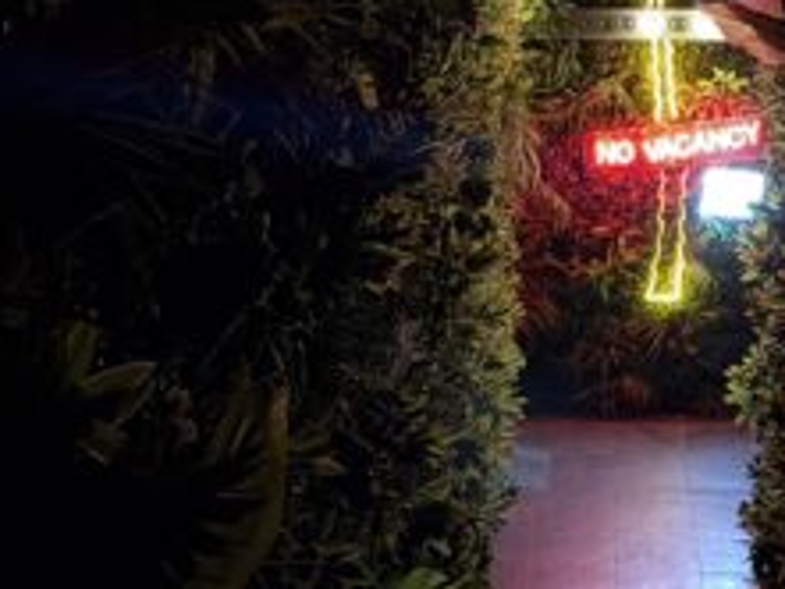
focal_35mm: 87
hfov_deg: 22.2
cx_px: 615
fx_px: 1974
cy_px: 326
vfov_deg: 17.0
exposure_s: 1/15
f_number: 1.78
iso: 800
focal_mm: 6.76
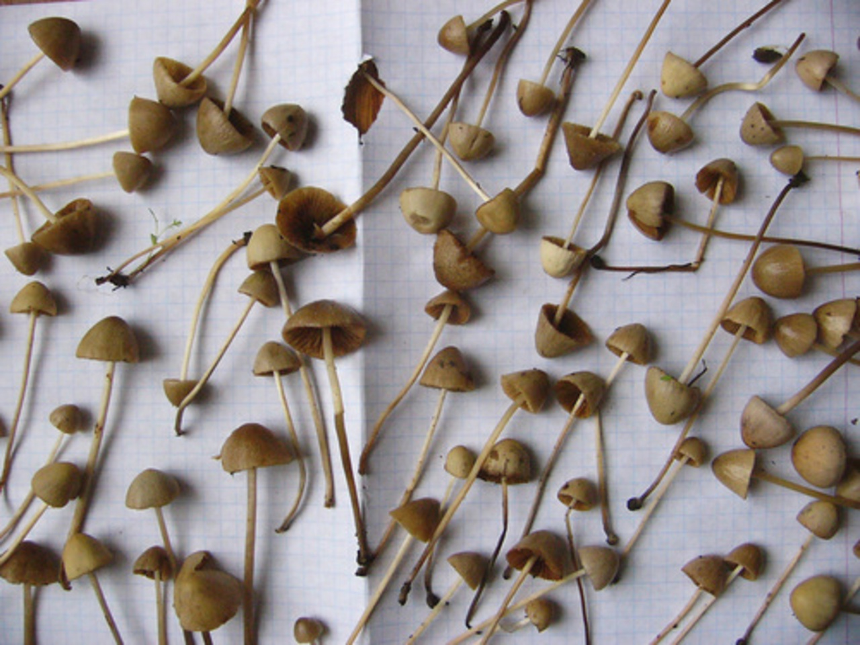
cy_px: 322
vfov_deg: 40.7
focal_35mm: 35
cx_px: 430
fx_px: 870
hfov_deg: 52.6
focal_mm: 4.6
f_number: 2.8
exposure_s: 1/40
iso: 200
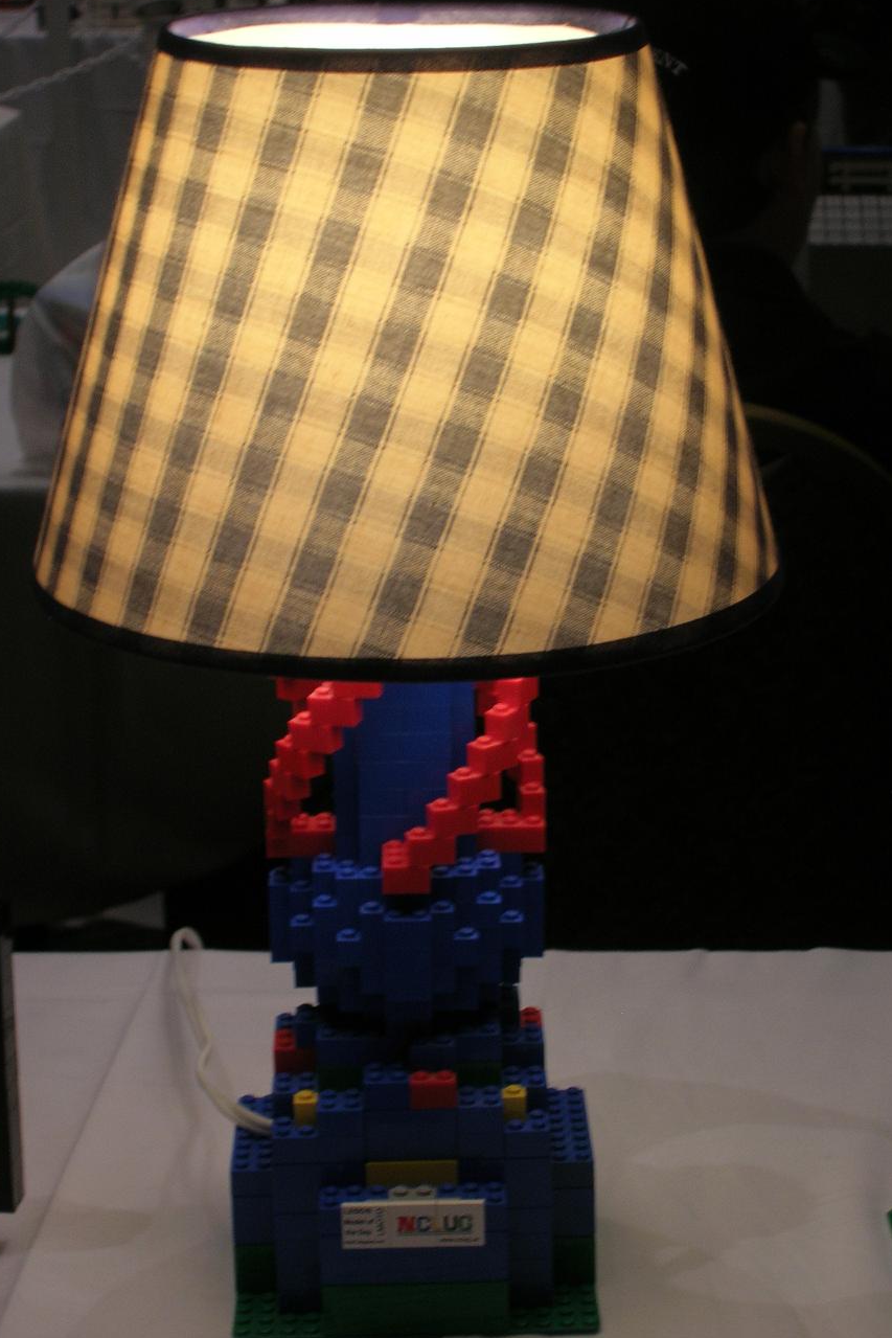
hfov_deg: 17.5
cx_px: 410
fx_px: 2898
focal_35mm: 78
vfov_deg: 26.0
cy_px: 662
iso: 50
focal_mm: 12.3
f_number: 4
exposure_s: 1/27
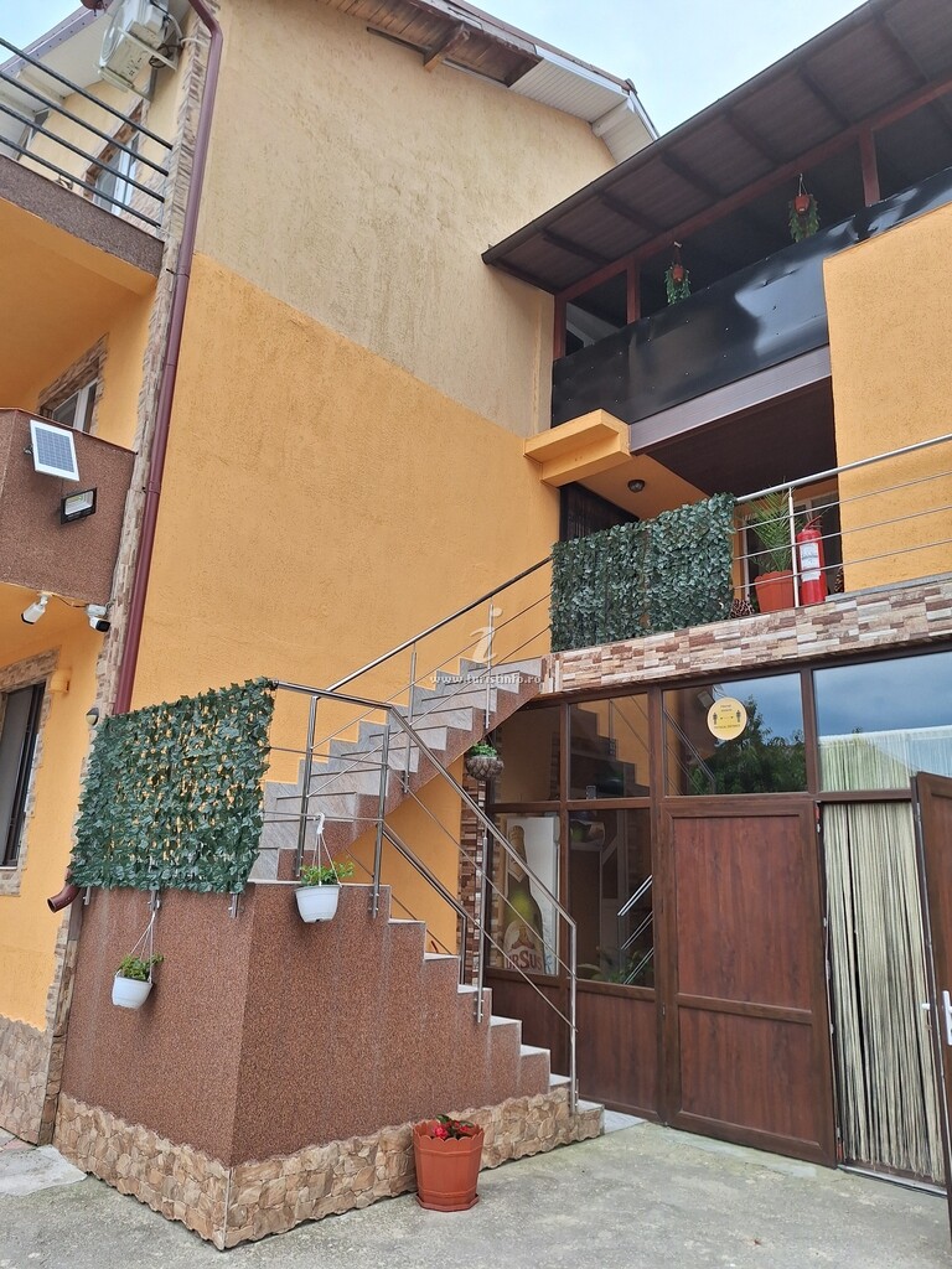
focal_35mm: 23
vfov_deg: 73.9
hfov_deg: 58.9
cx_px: 476
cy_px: 634
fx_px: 843
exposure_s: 1/751
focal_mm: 5.54
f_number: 1.8
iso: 40
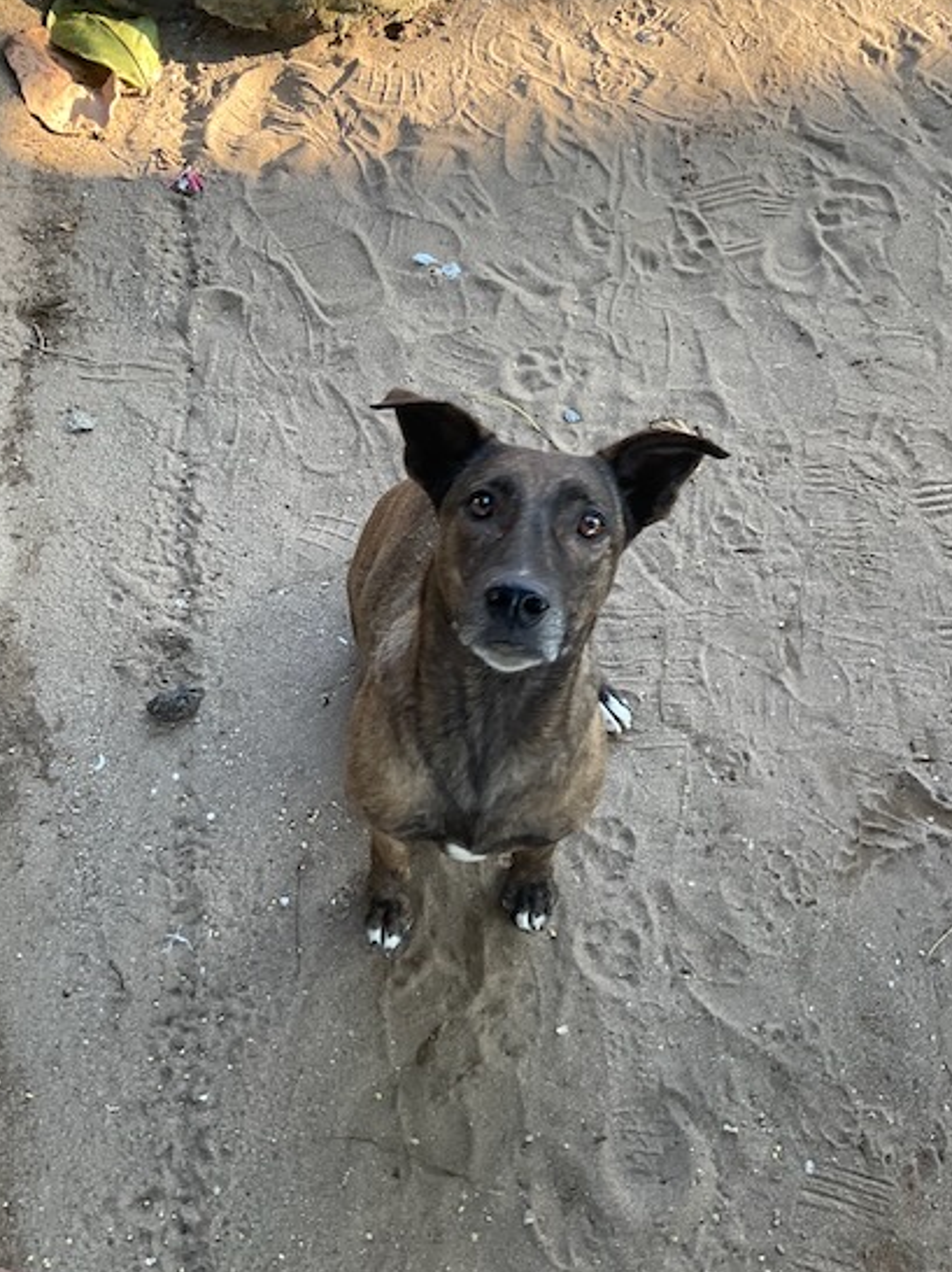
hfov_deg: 41.7
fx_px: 1248
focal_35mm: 34
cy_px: 571
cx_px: 410
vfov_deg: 53.9
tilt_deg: -60.7
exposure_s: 1/60
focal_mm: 3
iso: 40
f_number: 1.8
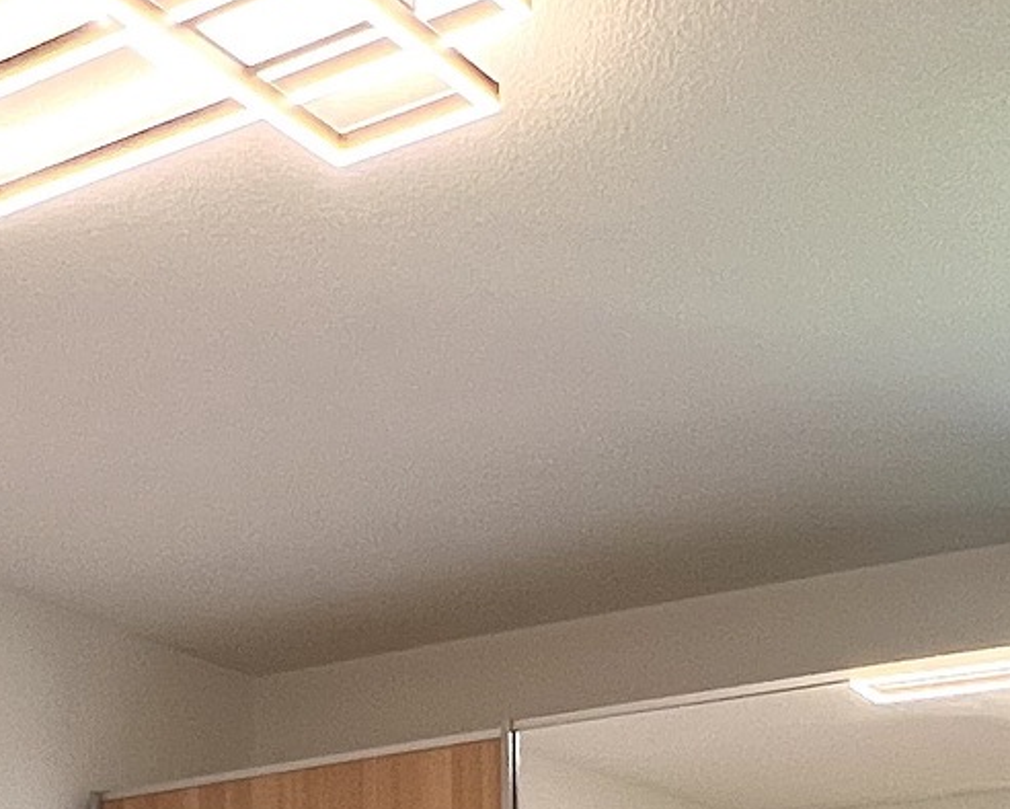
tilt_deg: -1.9
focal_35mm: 66
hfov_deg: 28.6
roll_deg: -0.1
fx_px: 1974
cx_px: 370
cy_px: 1298
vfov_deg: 19.4
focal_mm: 1.57
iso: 160
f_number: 1.8
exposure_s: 1/100
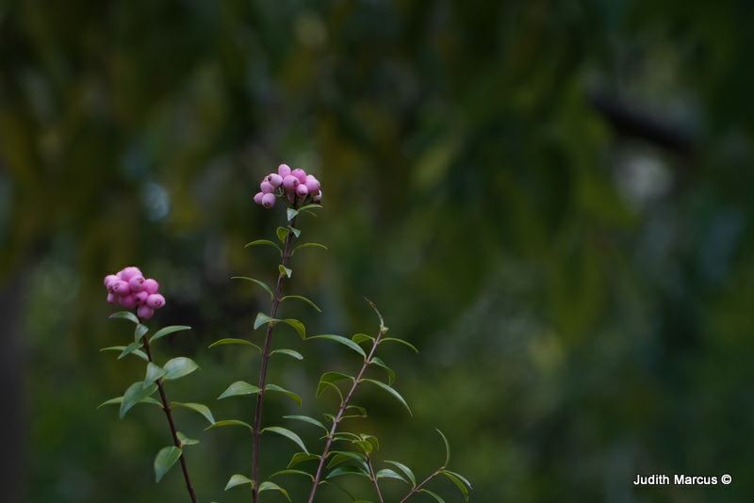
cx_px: 377
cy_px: 252
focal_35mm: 318
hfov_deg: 6.5
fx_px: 6662
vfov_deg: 4.3
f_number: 8
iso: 400
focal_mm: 212
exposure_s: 1/250
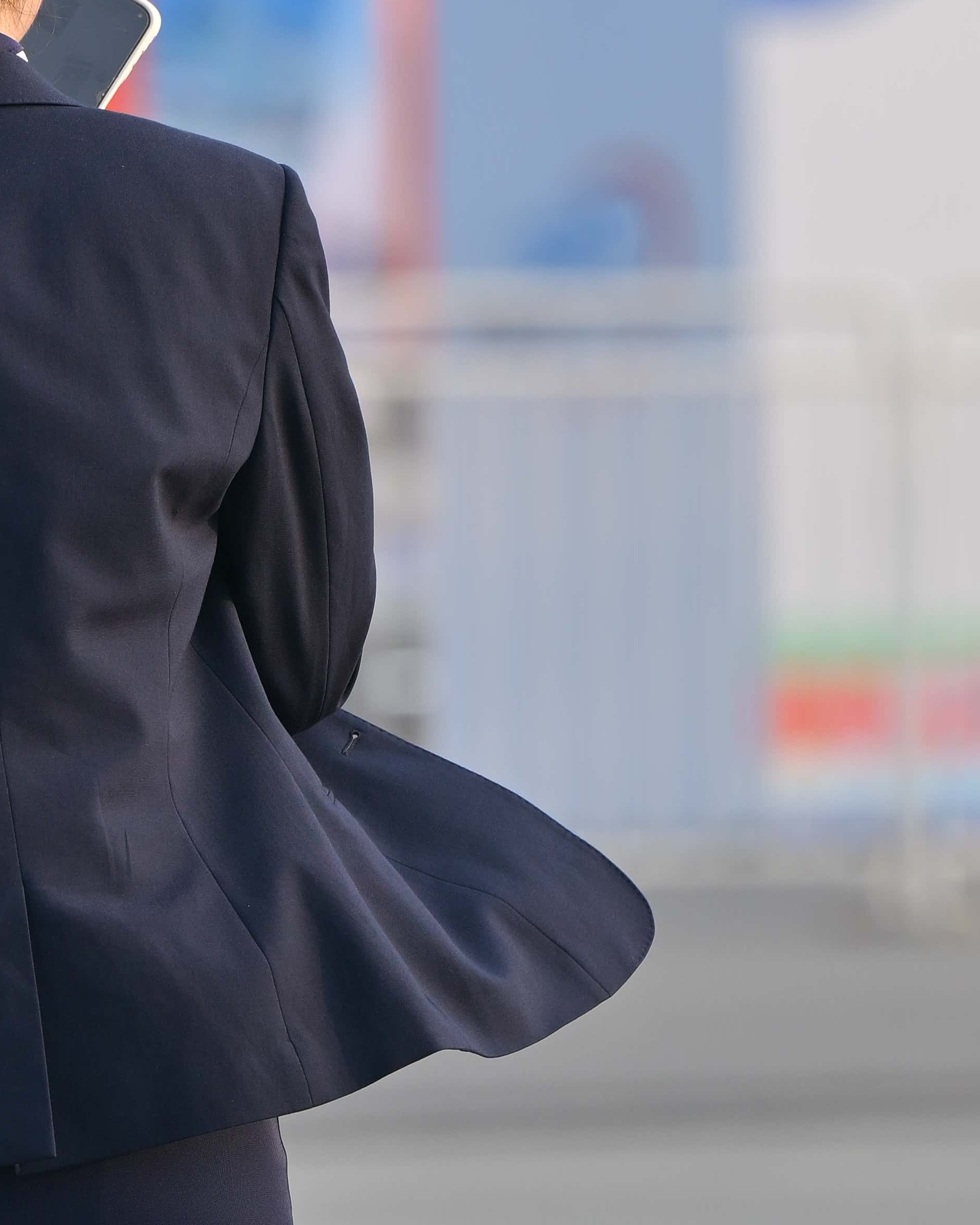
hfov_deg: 2.3
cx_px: -80
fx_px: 23932
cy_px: 1058
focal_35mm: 660
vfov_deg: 2.9
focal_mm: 200
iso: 220
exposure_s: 1/800
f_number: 4.5
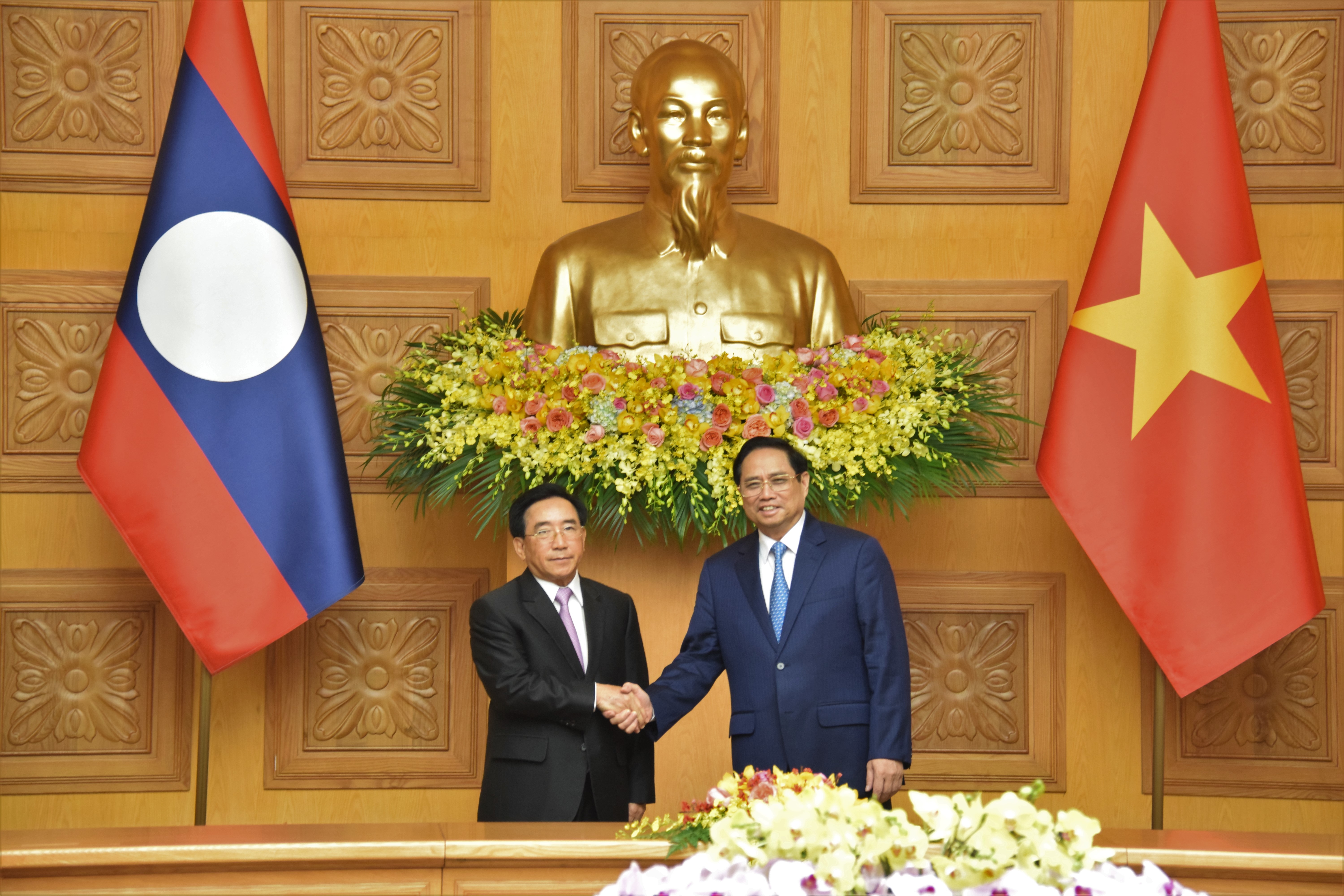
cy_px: 448
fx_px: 6999
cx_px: 672
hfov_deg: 11.0
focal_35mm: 188
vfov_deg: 7.3
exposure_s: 1/80
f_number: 5.6
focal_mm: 125
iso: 1600
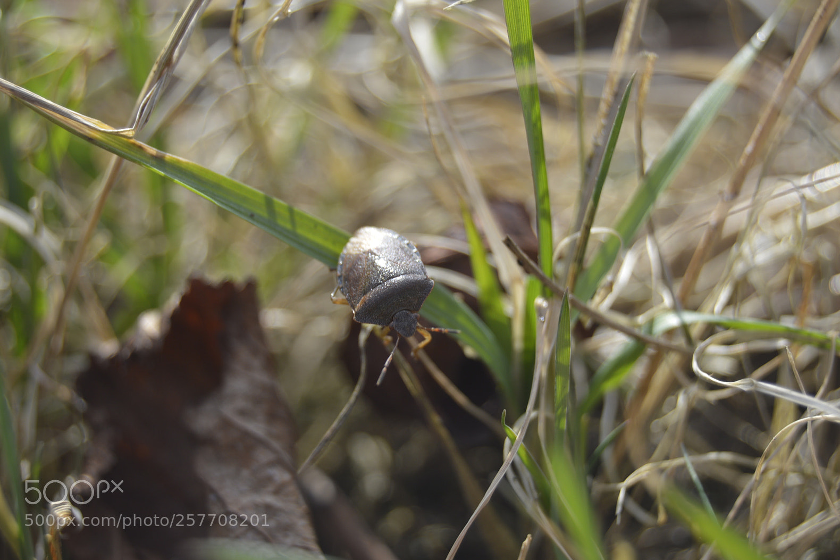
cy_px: 279
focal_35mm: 84
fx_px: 1948
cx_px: 417
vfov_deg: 16.4
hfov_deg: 24.3
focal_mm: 55
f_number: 5.6
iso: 100
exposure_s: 1/125
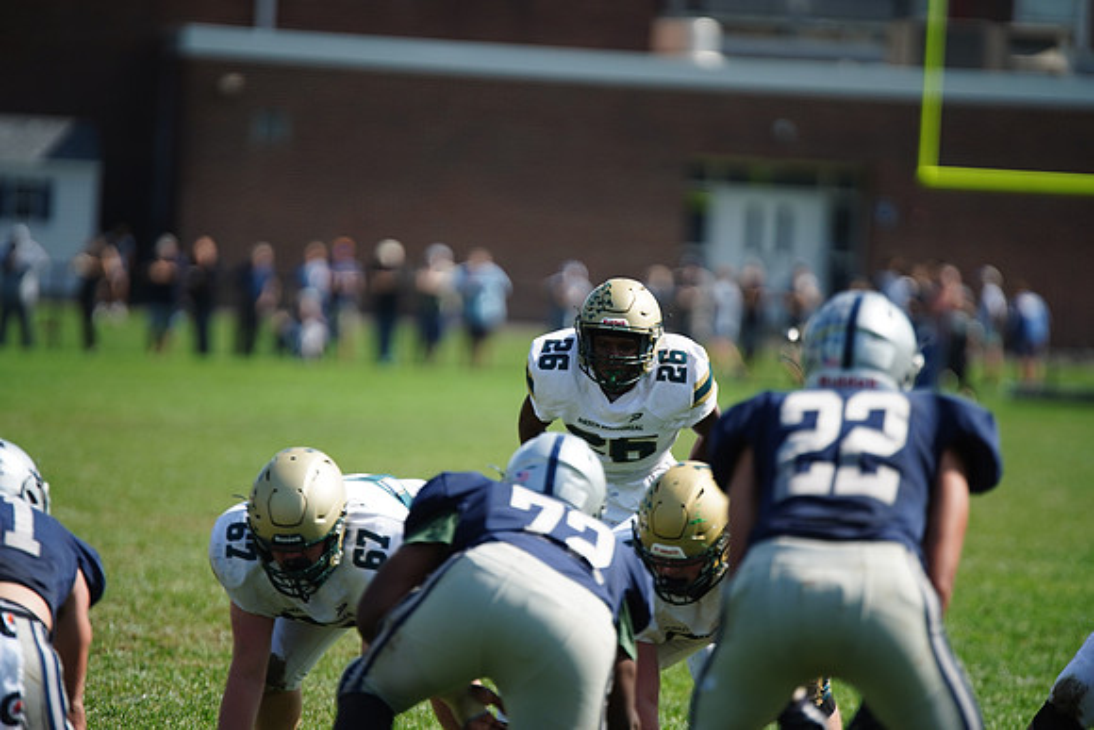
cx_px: 547
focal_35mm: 300
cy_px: 365
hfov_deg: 6.9
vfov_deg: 4.6
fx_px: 9118
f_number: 2.8
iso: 400
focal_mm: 300
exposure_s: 1/4000
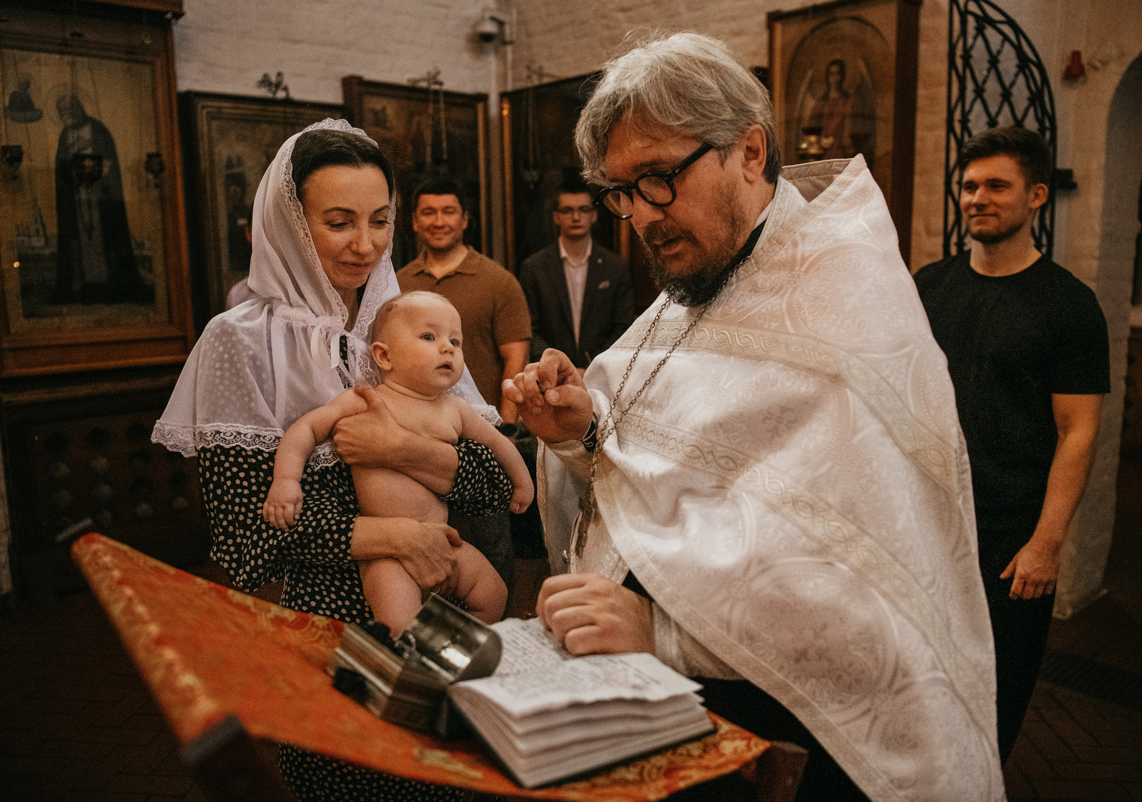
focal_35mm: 29
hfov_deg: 63.7
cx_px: 601
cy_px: 401
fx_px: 919
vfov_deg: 47.1
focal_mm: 27
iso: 2500
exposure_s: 1/250
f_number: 3.2
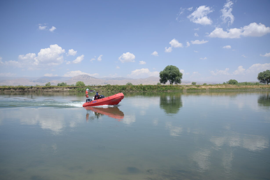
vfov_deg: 51.3
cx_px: 130
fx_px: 187
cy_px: 90
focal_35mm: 25
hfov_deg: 71.5
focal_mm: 24
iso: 320
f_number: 2.8
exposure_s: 1/6400
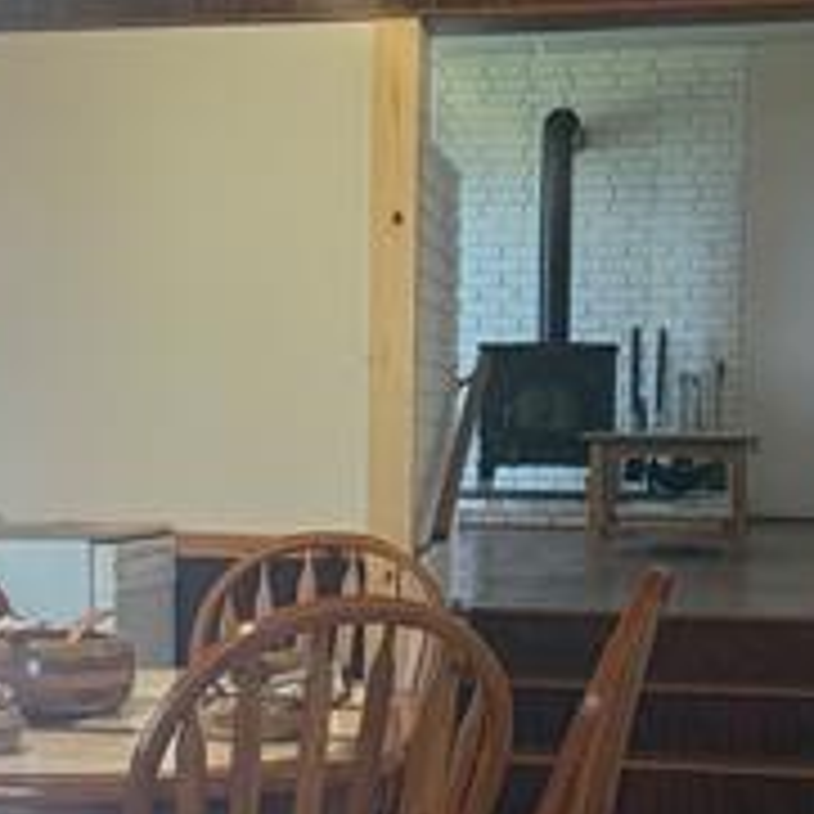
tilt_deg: -2.2
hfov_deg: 19.1
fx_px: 2394
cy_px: 535
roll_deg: -1.3
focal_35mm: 90
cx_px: 153
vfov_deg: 19.2
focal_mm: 6.76
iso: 200
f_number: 1.78
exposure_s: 1/151
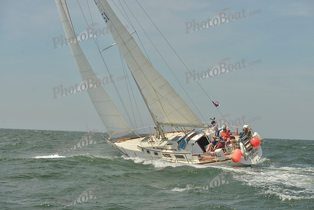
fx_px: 611
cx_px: 157
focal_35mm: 70
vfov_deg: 19.5
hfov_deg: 28.8
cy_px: 105
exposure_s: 1/1250
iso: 200
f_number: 8
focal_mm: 70
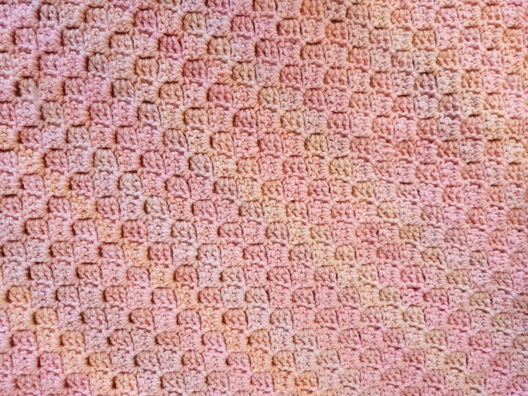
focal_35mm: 23
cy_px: 198
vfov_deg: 58.9
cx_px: 264
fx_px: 351
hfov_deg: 73.9
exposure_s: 1/180
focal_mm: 5.54
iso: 50
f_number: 1.8
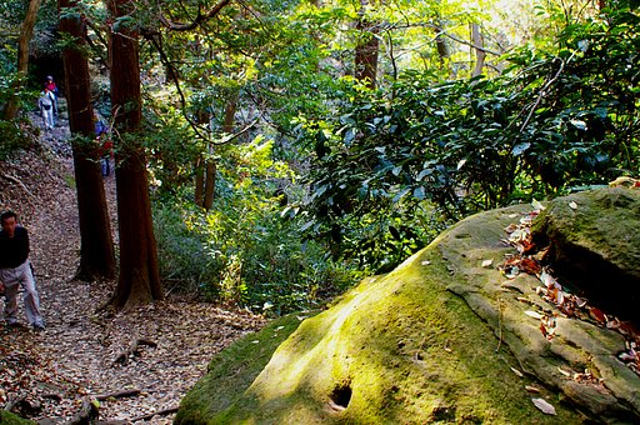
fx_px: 746
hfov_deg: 46.5
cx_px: 320
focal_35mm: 42
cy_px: 212
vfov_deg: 31.8
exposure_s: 1/30
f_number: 4
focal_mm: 28
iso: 400
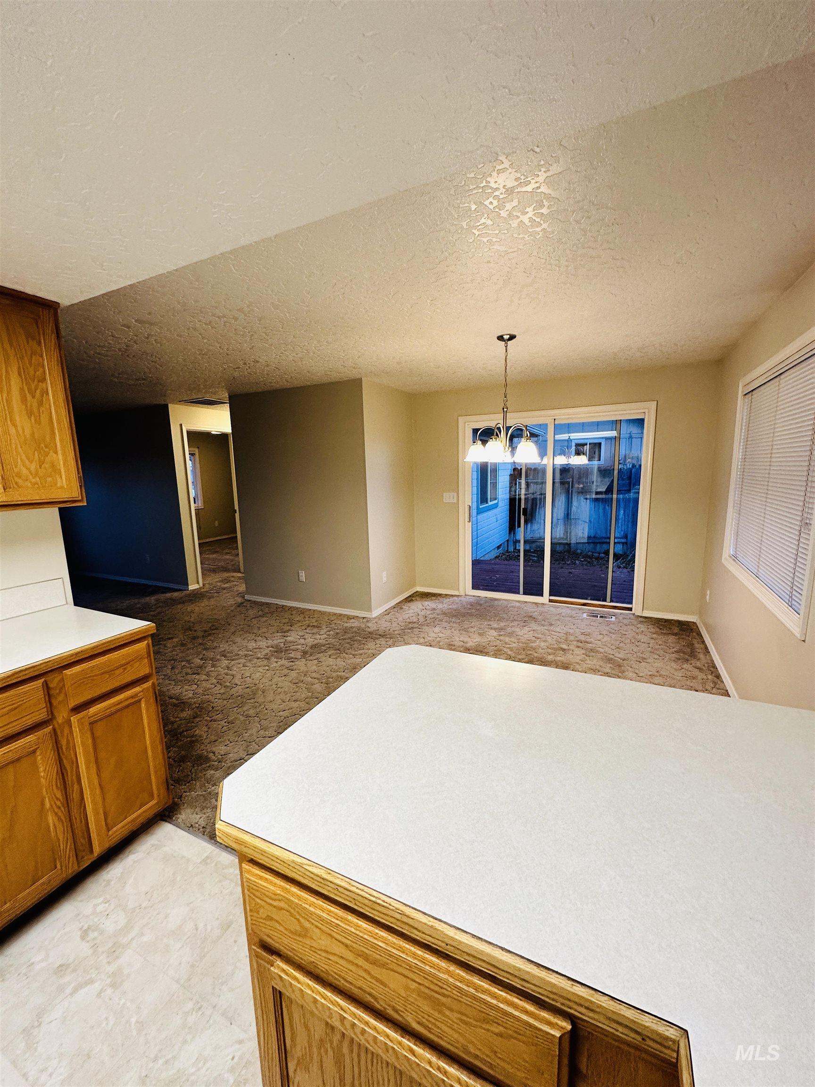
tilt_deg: -9.2
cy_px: 544
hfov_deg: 85.7
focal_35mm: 14
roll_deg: +2.0
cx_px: 408
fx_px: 439
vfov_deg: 102.1
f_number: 2.2
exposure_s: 1/120
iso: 160
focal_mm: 2.22
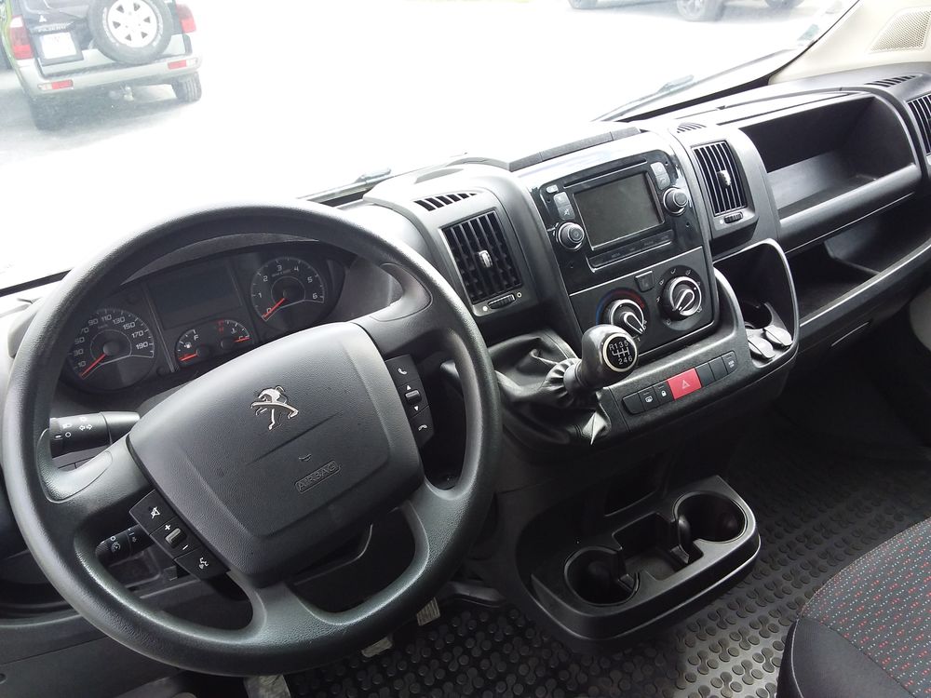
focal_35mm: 28
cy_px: 349
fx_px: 753
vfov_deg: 49.7
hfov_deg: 63.4
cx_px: 466
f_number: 1.9
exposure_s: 1/100
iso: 50
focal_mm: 2.91
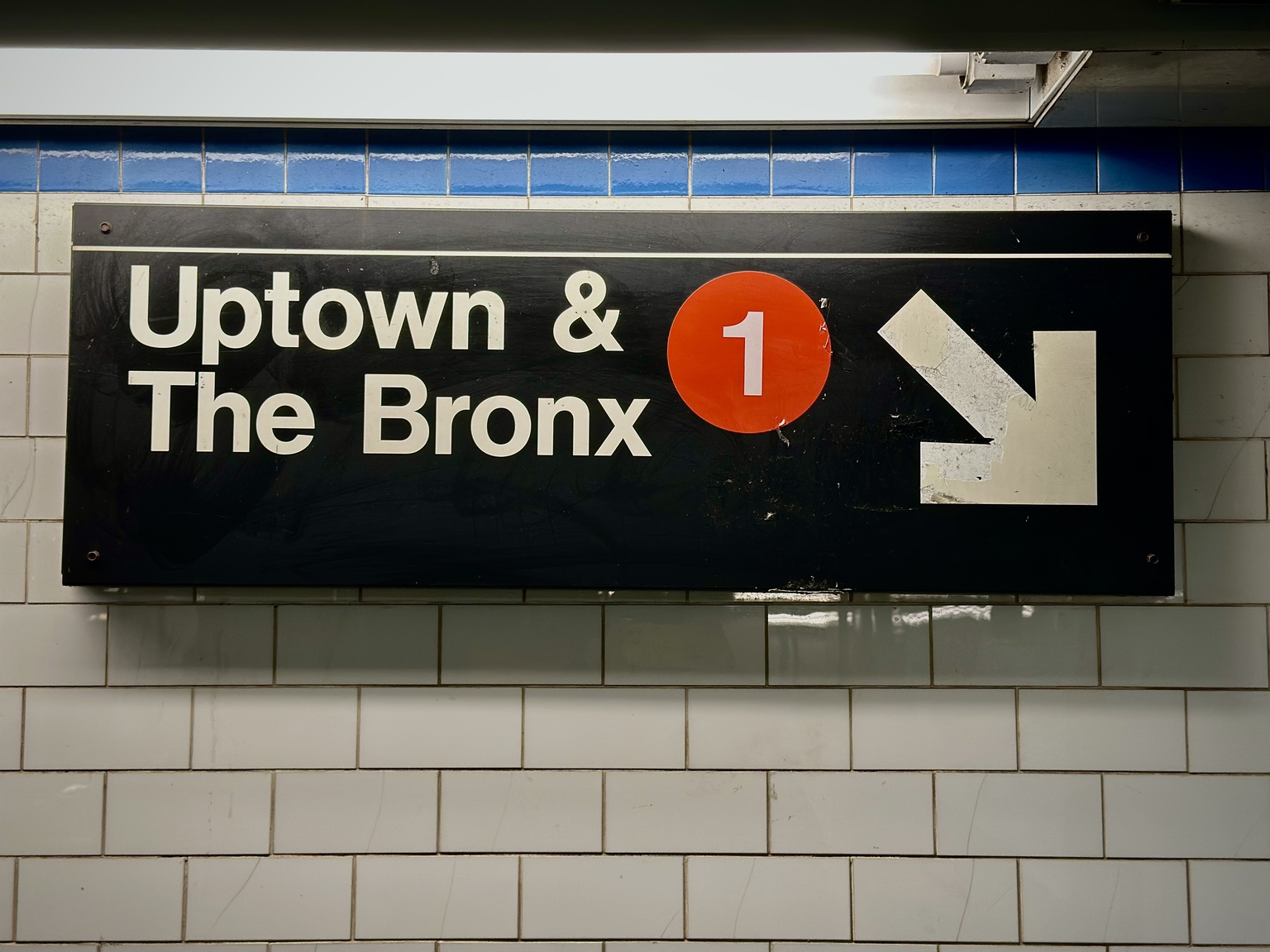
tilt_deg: +4.9
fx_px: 1761
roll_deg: +0.6
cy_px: 476
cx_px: 635
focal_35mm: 48
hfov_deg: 39.7
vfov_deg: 30.3
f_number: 1.78
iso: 80
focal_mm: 6.86
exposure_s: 1/154
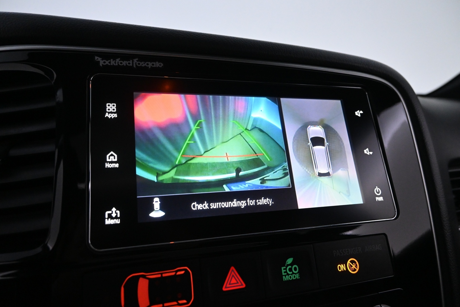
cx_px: 230
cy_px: 154
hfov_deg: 73.7
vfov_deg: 53.1
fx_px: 307
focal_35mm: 24
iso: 3200
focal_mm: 16
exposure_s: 1/80
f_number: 4.5
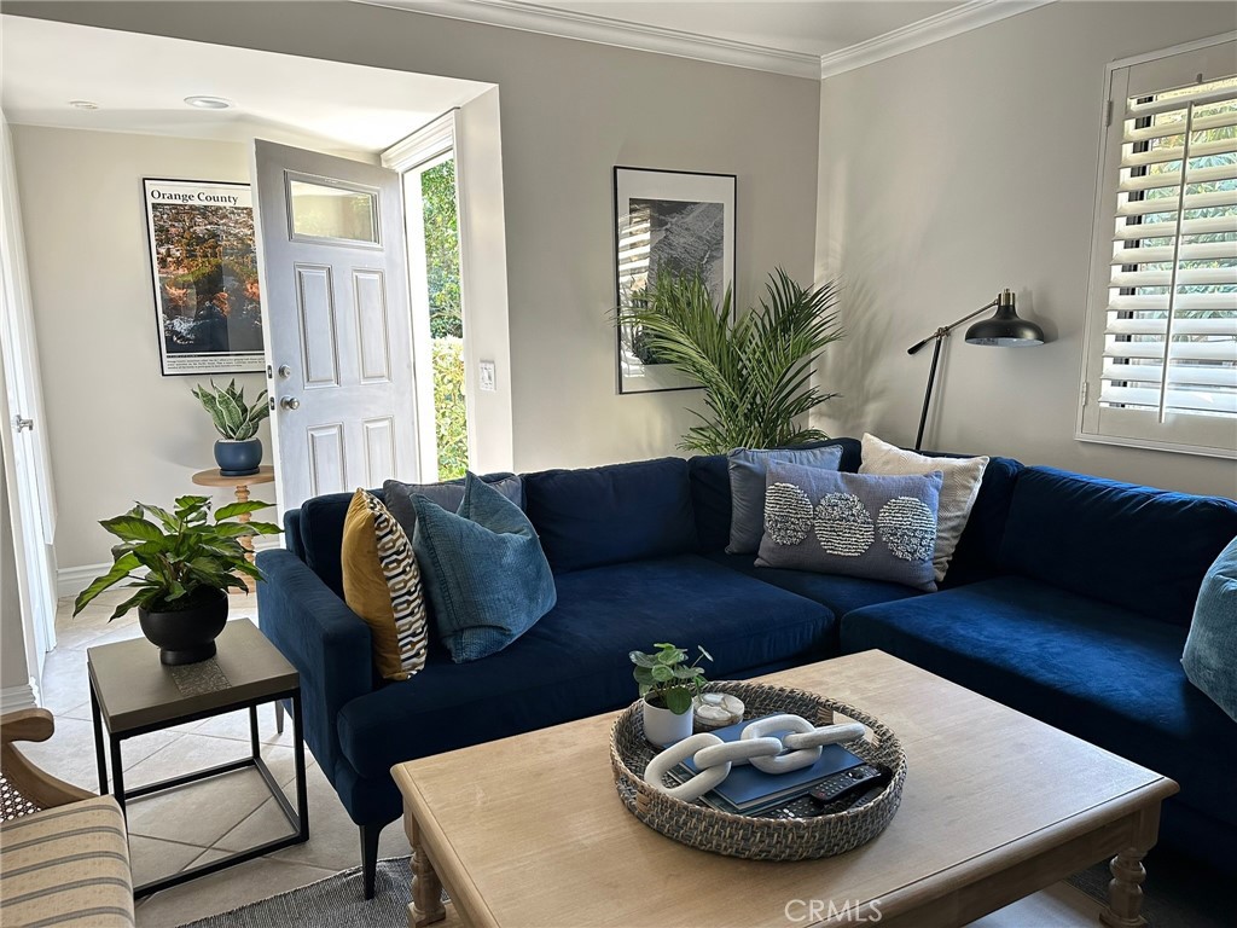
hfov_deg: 71.6
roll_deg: +0.4
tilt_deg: -9.4
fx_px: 858
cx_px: 618
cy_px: 464
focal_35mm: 24
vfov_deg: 56.8
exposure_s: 1/60
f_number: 1.78
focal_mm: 6.86
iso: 250
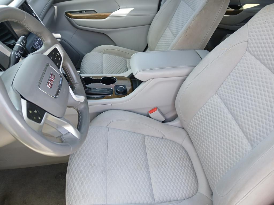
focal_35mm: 26
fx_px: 206
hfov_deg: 67.3
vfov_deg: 53.1
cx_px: 137
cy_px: 102
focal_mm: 3.98
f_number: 1.8
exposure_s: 1/60
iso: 40
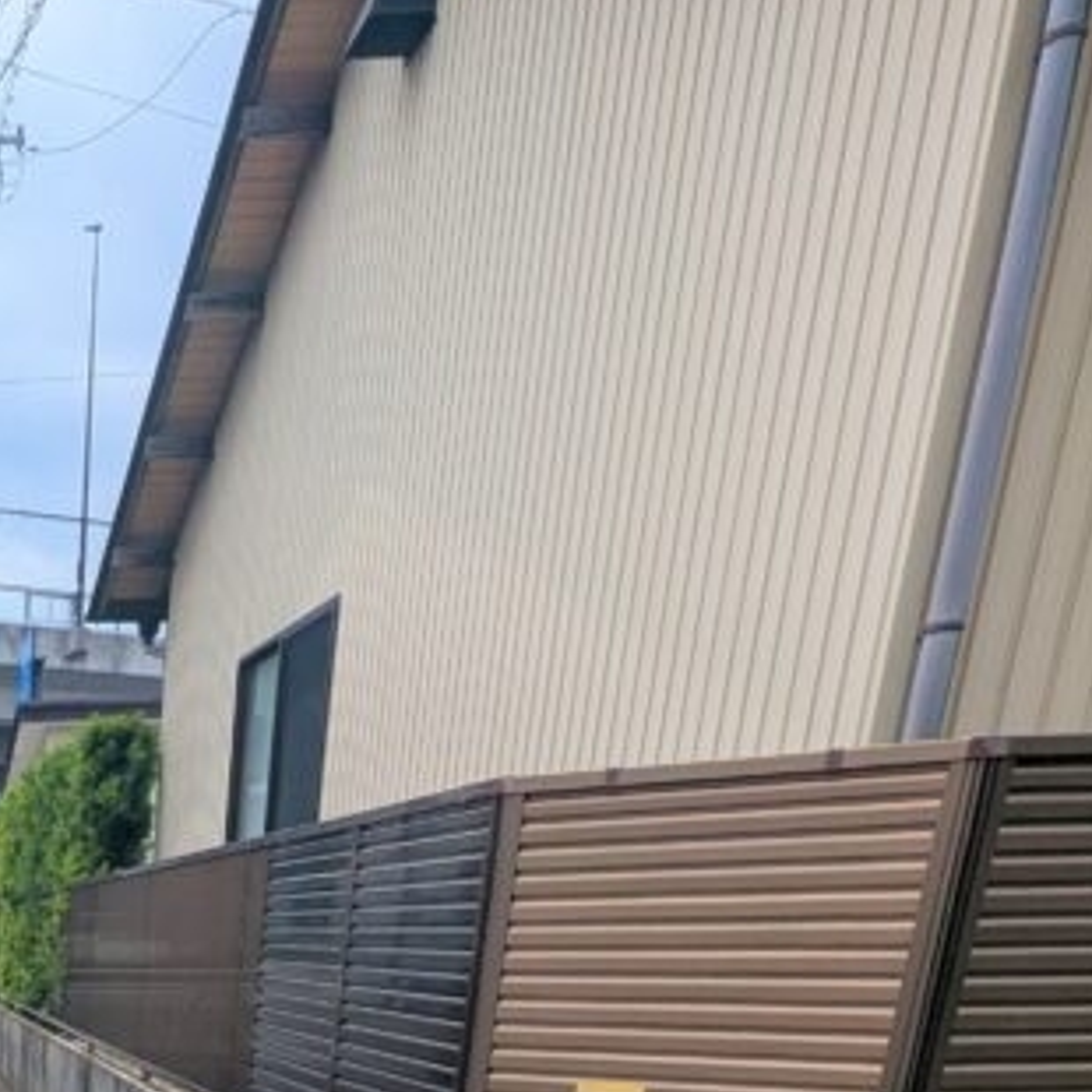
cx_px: -234
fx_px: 1356
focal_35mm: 38
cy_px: 1476
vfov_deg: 31.6
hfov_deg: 34.6
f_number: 2.2
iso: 49
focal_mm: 1.95
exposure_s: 1/1890
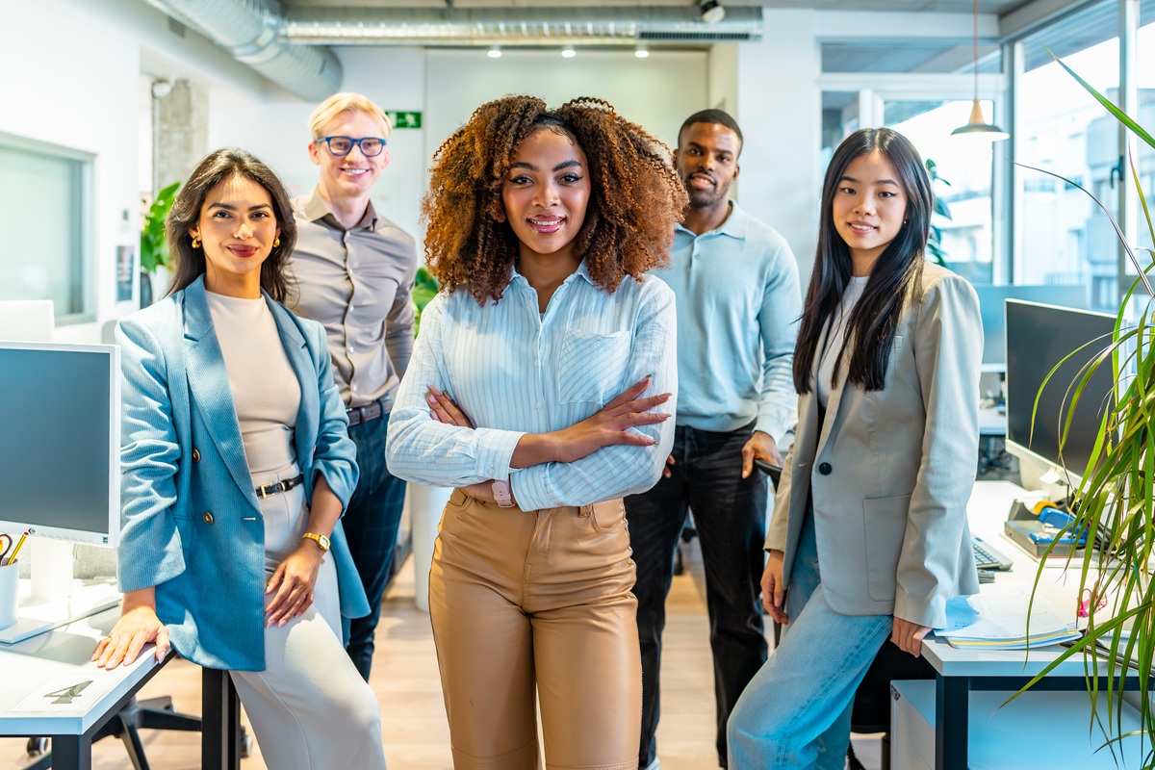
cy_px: 385
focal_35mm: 35
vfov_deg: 37.9
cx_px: 578
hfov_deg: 54.4
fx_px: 1123
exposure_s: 1/160
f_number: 2.8
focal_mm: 35
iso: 1250
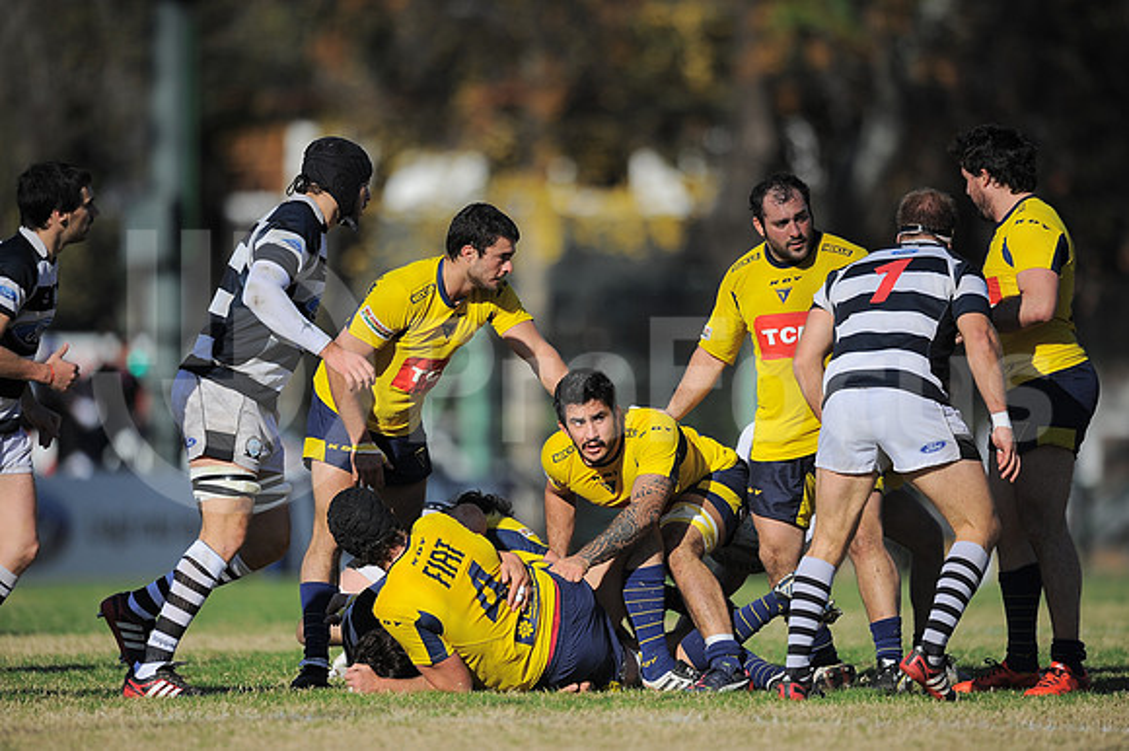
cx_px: 564
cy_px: 376
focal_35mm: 400
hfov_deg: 5.2
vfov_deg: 3.4
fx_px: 12537
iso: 320
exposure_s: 1/8000
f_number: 2.8
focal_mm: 400
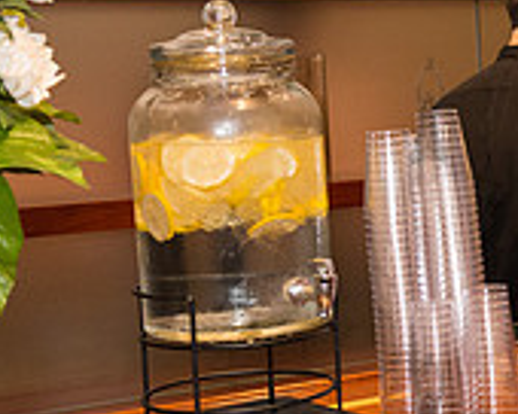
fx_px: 1870
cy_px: 257
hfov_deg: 14.5
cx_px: 820
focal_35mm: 122
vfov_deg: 12.6
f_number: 4
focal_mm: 38
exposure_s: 1/400
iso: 3200
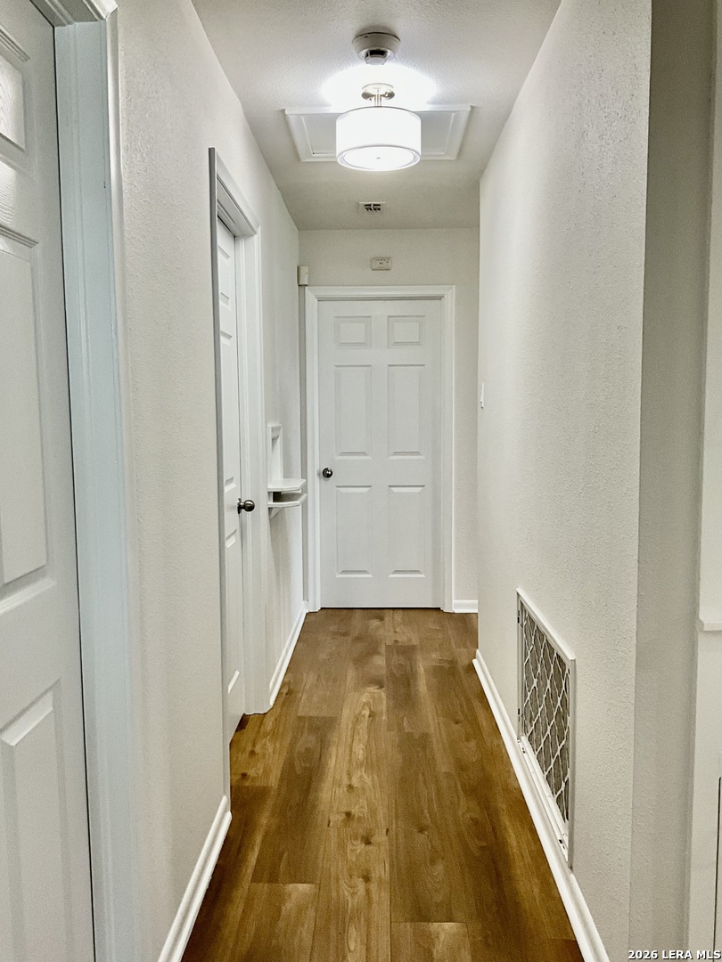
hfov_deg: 48.2
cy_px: 481
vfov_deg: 61.7
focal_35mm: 29
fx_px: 806
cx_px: 361
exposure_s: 1/60
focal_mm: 3
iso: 100
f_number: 1.8
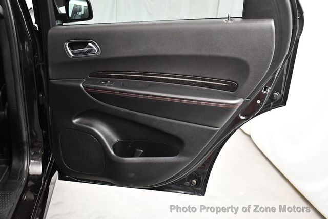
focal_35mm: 36
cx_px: 164
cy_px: 110
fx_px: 328
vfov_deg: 36.9
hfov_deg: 53.1
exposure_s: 1/60
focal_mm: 18
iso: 4000
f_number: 3.5
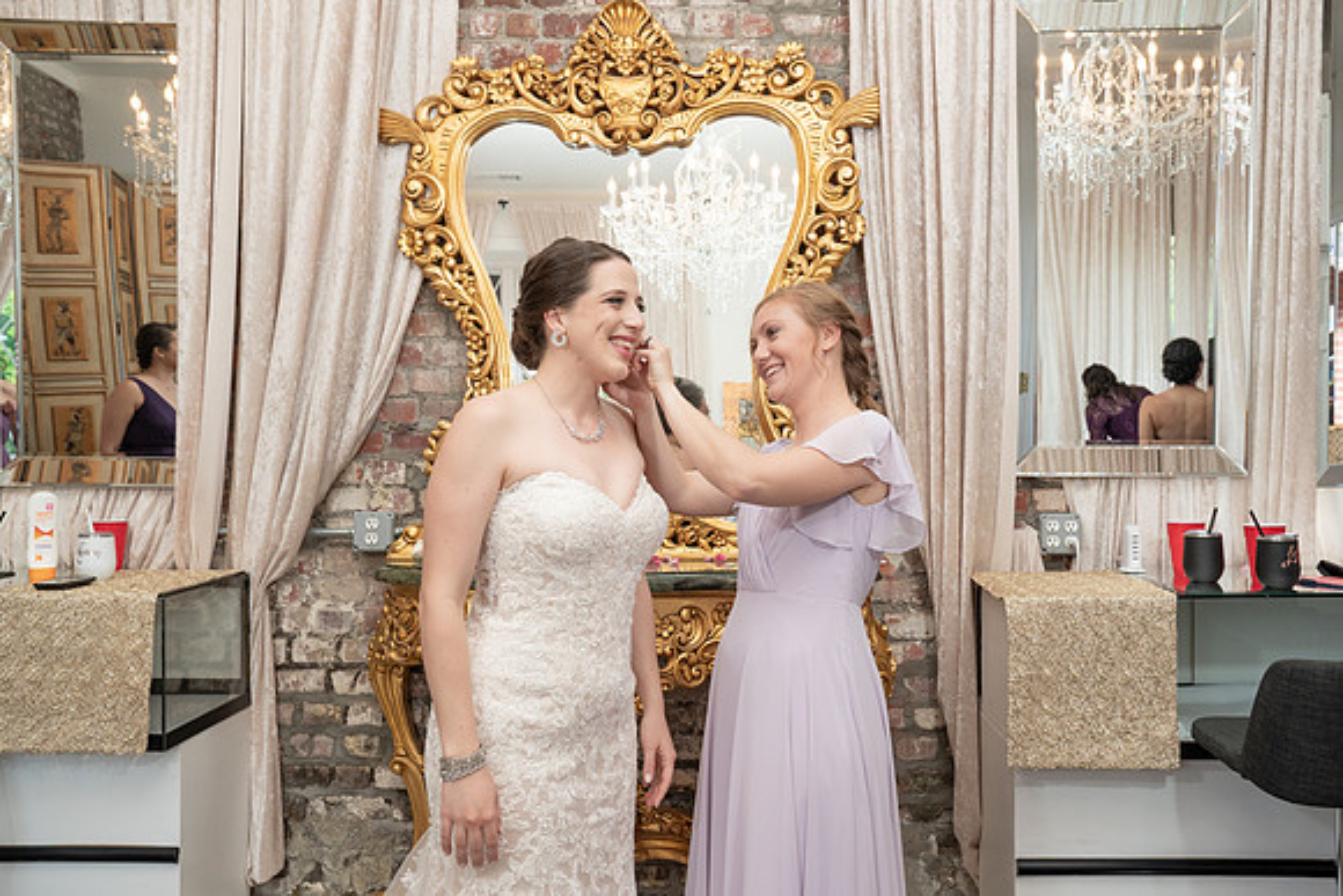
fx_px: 1137
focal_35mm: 30
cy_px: 451
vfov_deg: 43.0
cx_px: 680
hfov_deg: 61.1
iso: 1000
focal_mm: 30
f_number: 5.6
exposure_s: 1/200
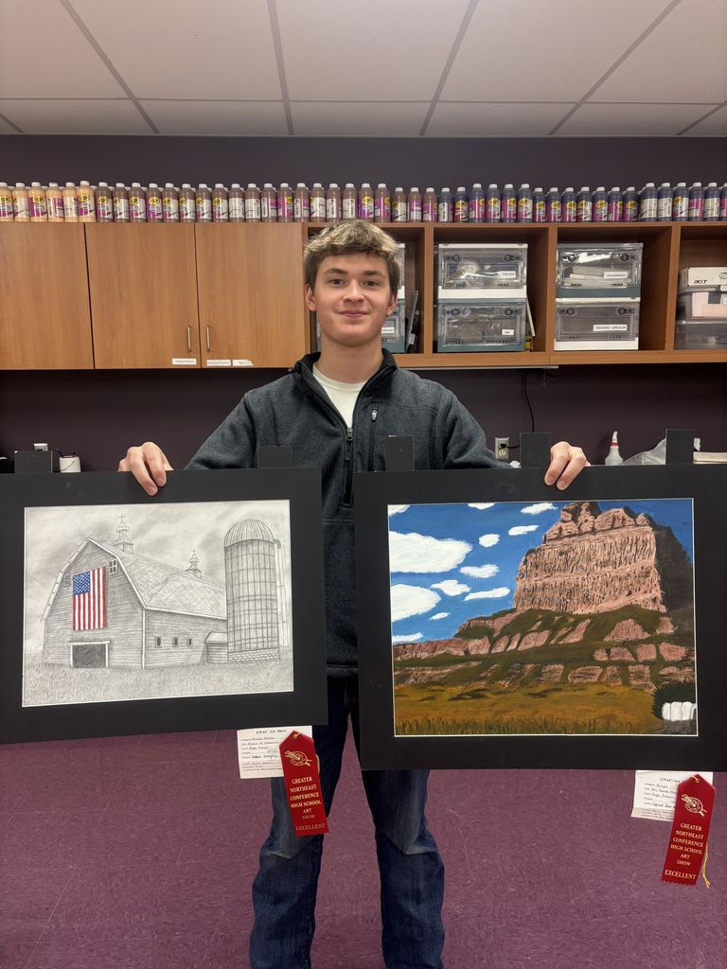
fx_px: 728
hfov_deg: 53.1
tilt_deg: -7.8
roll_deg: +0.2
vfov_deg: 67.3
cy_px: 484
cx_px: 364
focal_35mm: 26
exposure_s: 1/60
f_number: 1.6
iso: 125
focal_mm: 5.96
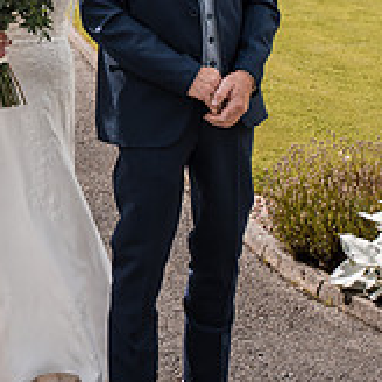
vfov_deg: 15.9
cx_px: 80
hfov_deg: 16.5
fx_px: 1311
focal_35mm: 105
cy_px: -75
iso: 100
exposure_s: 1/2500
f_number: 2.8
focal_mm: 28
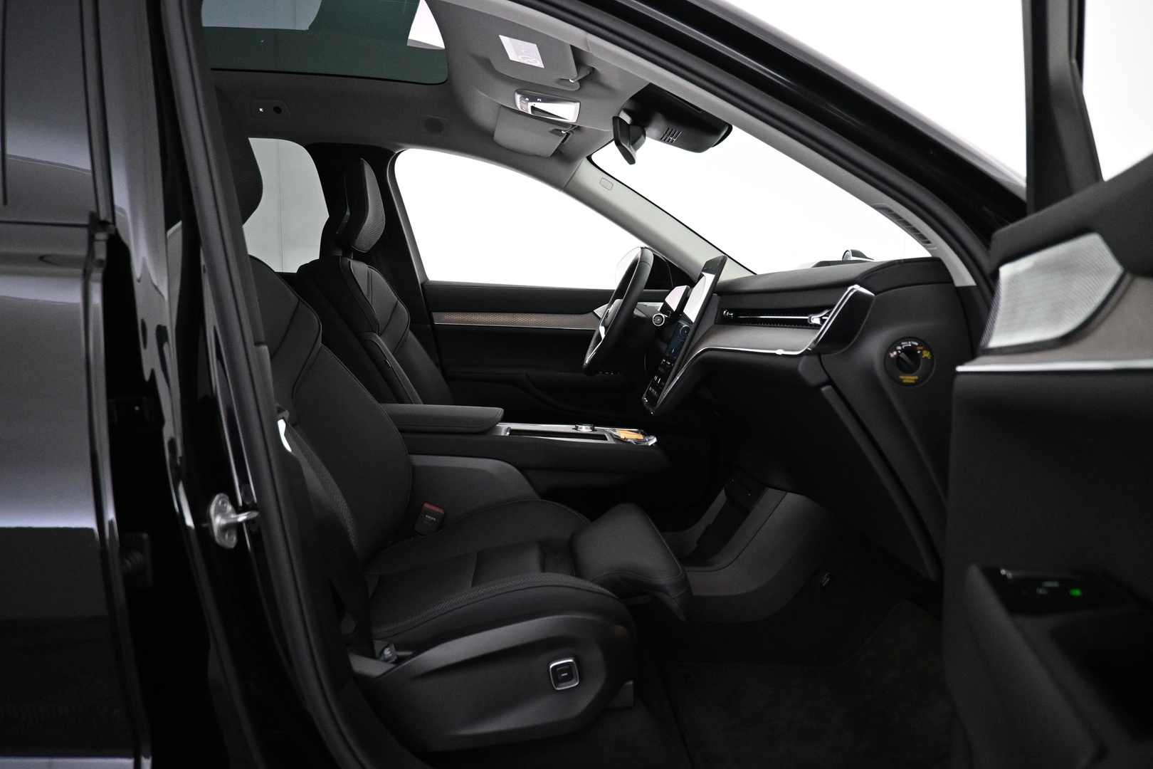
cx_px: 576
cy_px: 384
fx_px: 769
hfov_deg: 73.7
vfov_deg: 53.1
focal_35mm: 24
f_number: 3.5
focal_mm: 16
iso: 4000
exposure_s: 1/100
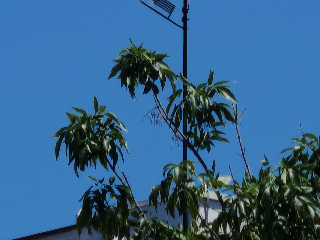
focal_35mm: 847
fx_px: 7829
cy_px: 120
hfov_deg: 2.3
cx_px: 160
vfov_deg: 1.8
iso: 50
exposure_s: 1/420
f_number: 2.6
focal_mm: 15.38
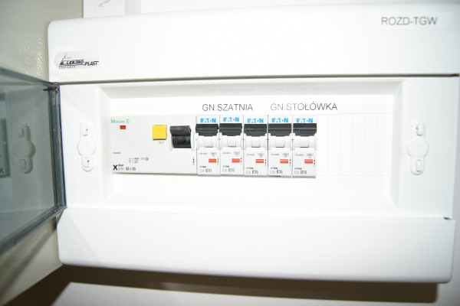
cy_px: 153
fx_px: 345
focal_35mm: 27
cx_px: 230
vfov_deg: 47.9
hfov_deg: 67.4
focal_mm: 18
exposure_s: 1/60
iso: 200
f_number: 3.5
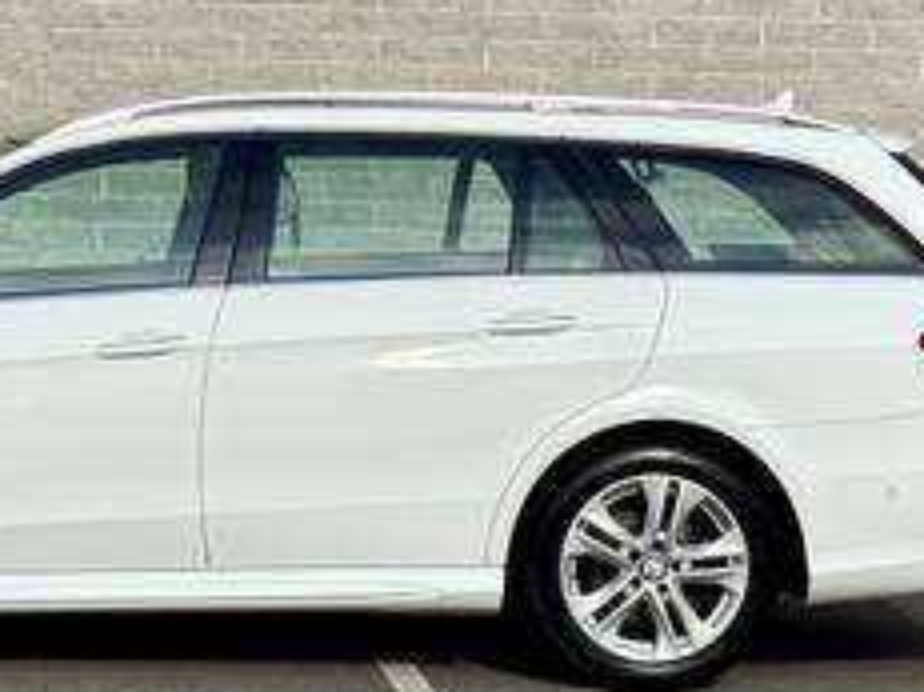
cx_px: 176
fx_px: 3548
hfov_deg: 14.7
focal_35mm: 133
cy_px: 492
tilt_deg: -4.0
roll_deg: -2.2
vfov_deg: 11.1
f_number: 1.78
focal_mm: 6.76
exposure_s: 1/9901
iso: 100
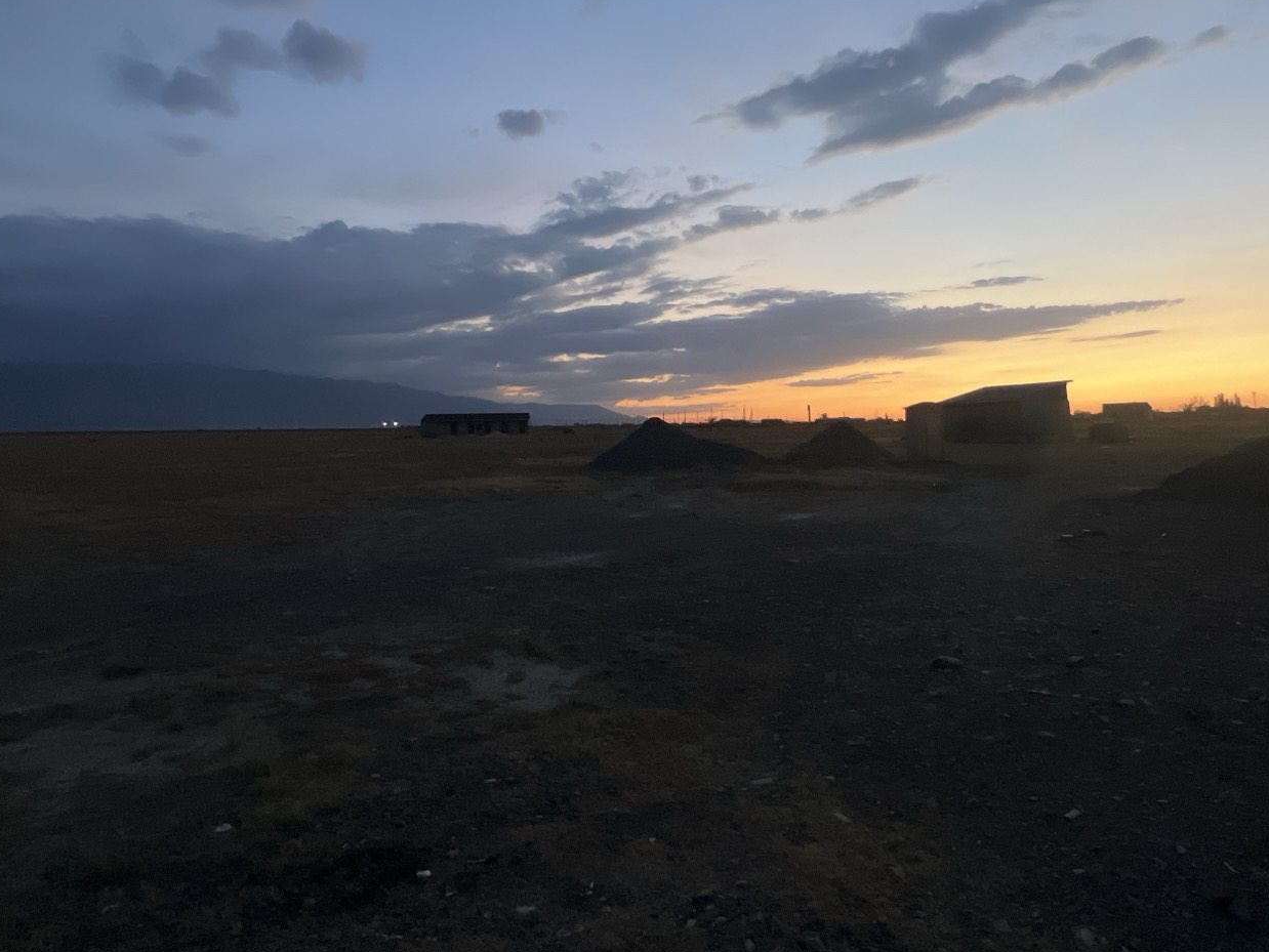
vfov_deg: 61.5
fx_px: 770
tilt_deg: +9.7
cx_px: 672
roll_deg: +1.9
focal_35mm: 21
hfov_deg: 78.9
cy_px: 297
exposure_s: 1/60
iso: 400
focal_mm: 1.57
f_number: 1.8
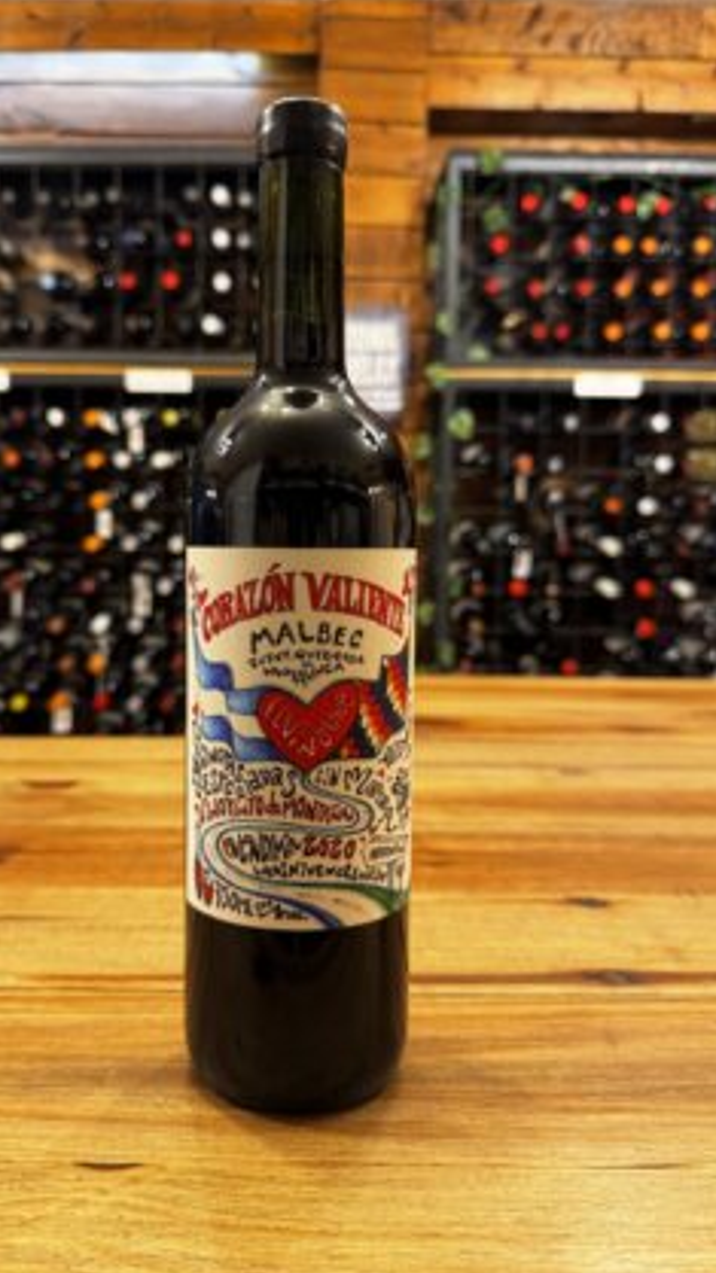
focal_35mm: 27
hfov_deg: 42.7
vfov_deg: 69.9
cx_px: 296
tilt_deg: -5.3
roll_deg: -0.5
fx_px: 912
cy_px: 630
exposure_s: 1/50
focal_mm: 6.76
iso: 250
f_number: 1.78
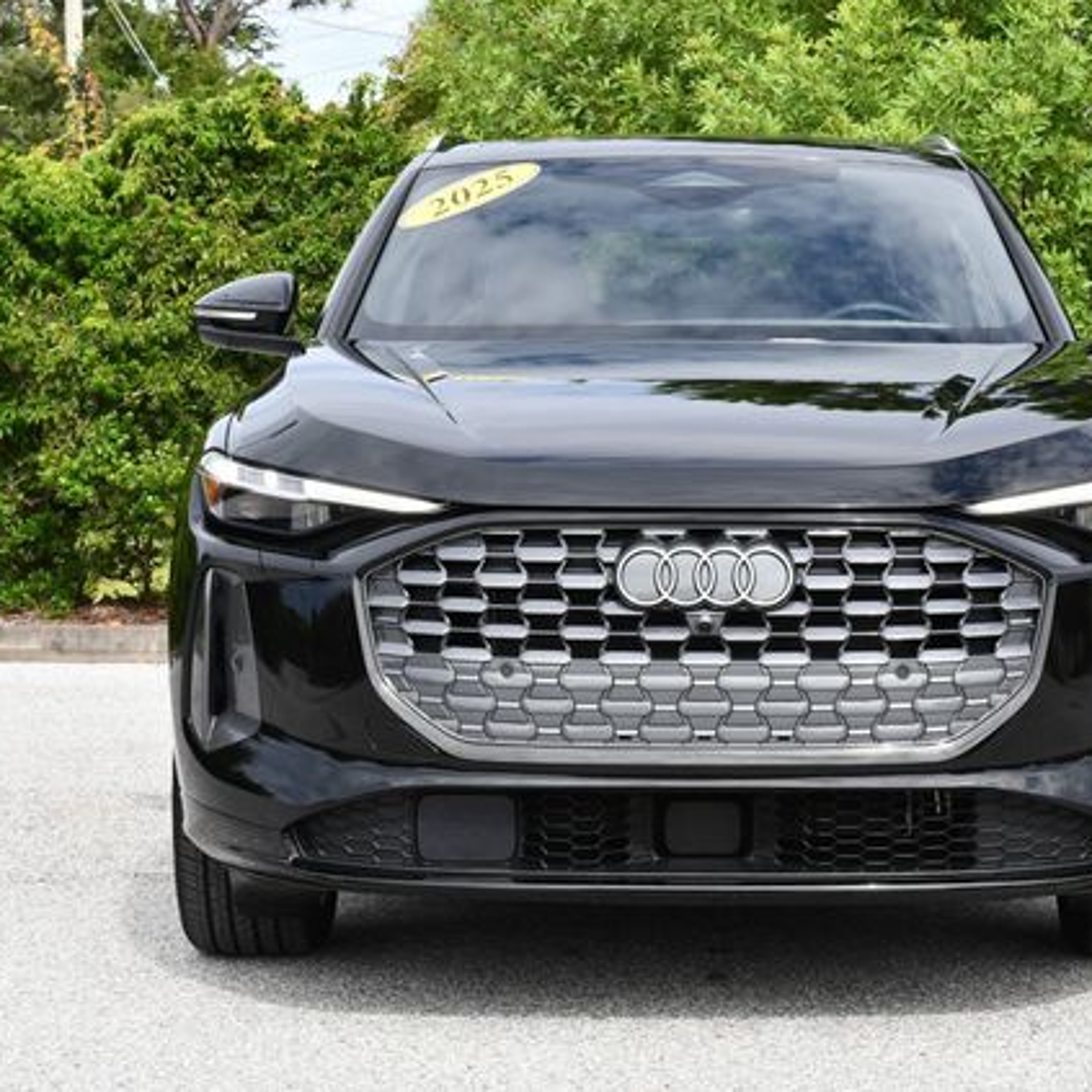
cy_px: 542
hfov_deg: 19.3
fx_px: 3212
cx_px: 671
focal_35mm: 90
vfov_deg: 19.3
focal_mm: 35
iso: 200
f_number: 8
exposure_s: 1/250
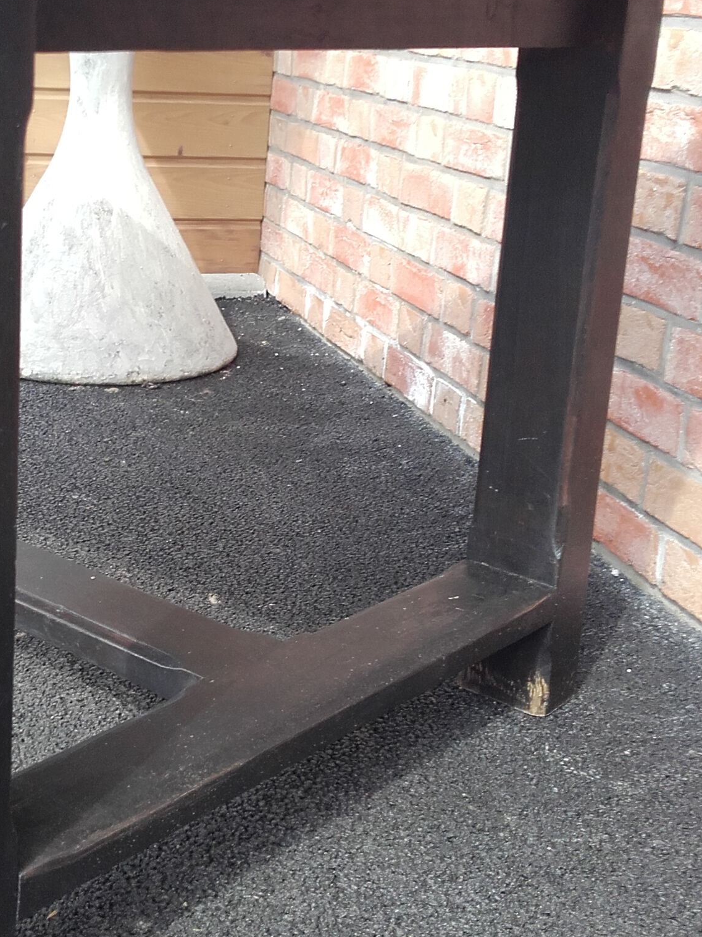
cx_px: 183
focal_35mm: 53
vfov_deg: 36.1
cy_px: 417
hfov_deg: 27.2
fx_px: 1433
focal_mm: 3.31
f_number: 2.2
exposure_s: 1/141
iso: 50
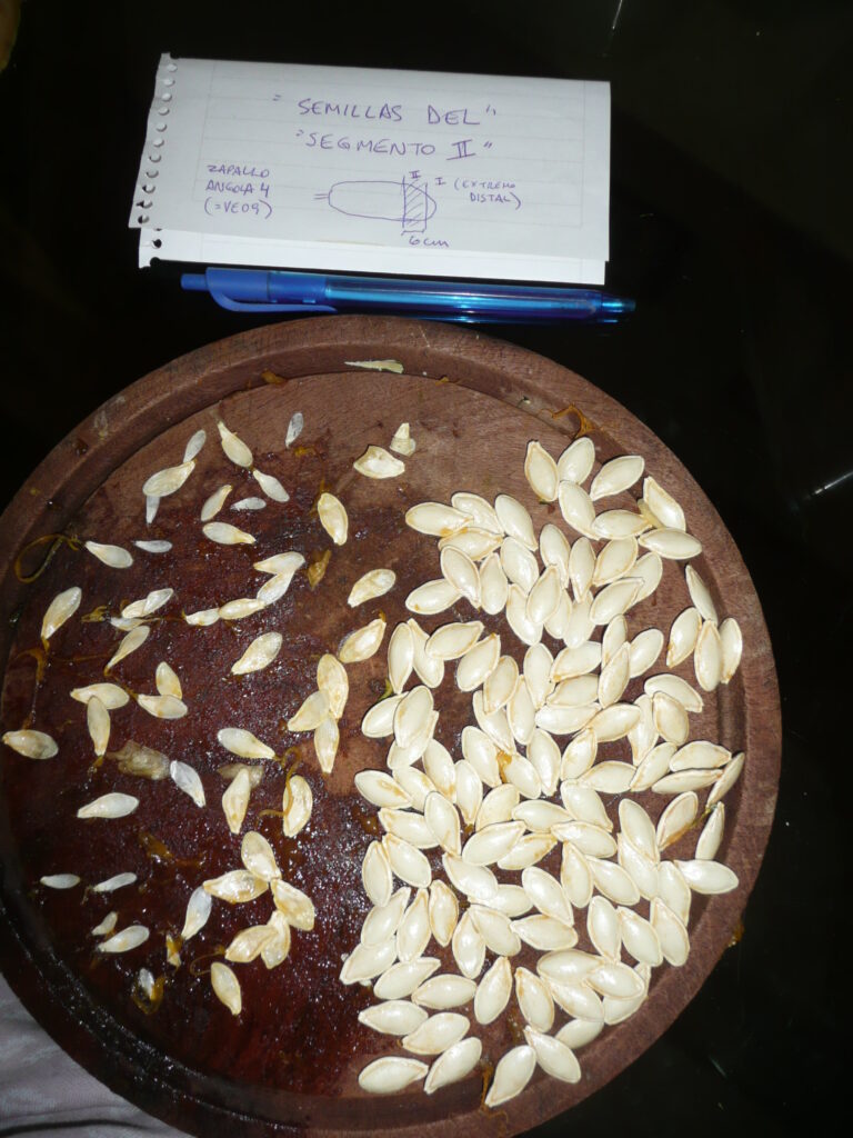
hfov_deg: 49.7
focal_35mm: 28
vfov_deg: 63.4
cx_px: 426
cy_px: 569
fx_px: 920
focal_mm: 4.6
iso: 100
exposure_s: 1/30
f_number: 3.3
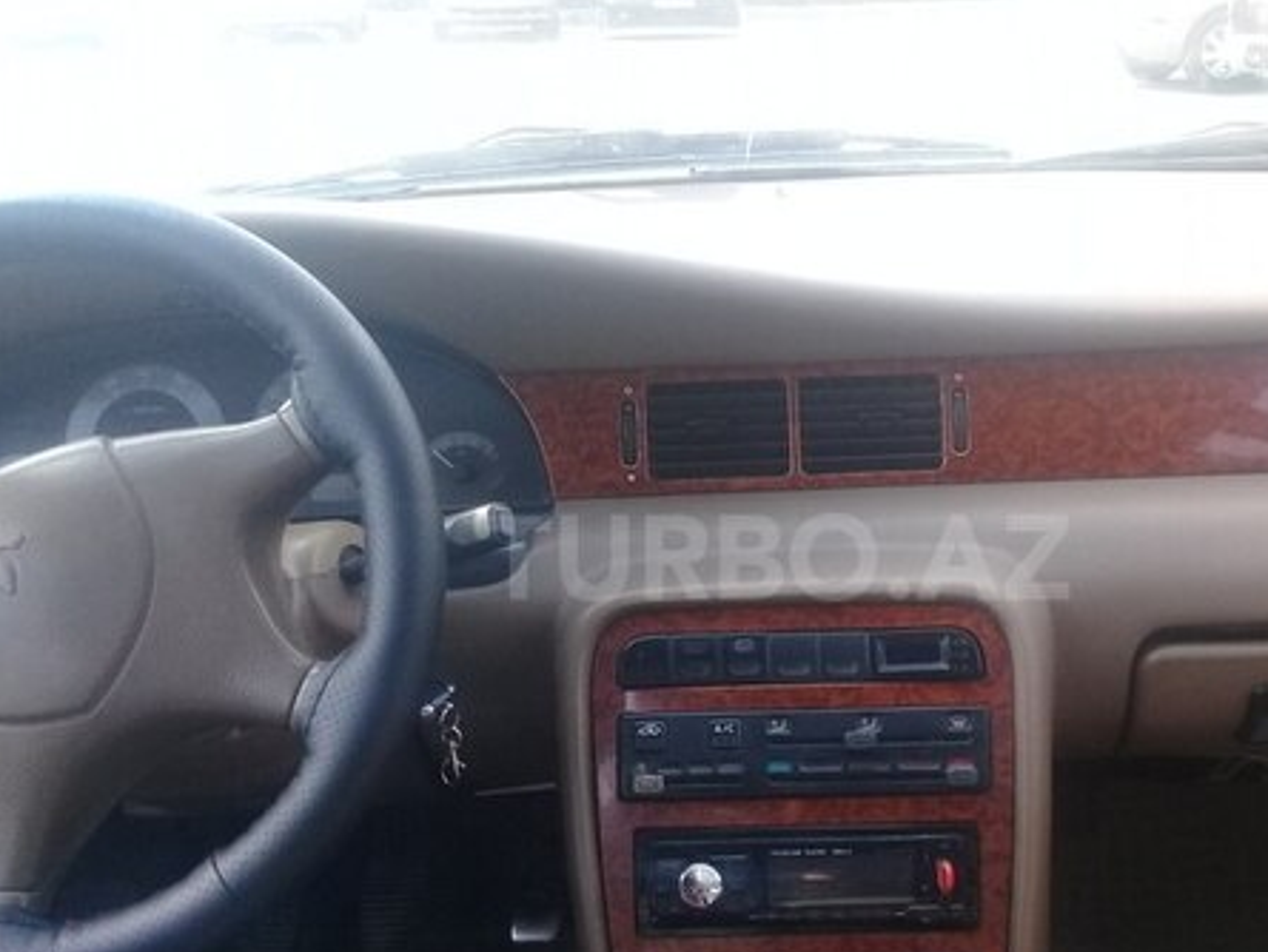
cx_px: 778
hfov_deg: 41.0
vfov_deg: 31.5
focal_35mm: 46
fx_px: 1685
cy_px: 557
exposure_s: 1/100
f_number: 2.2
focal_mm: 3.3
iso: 64
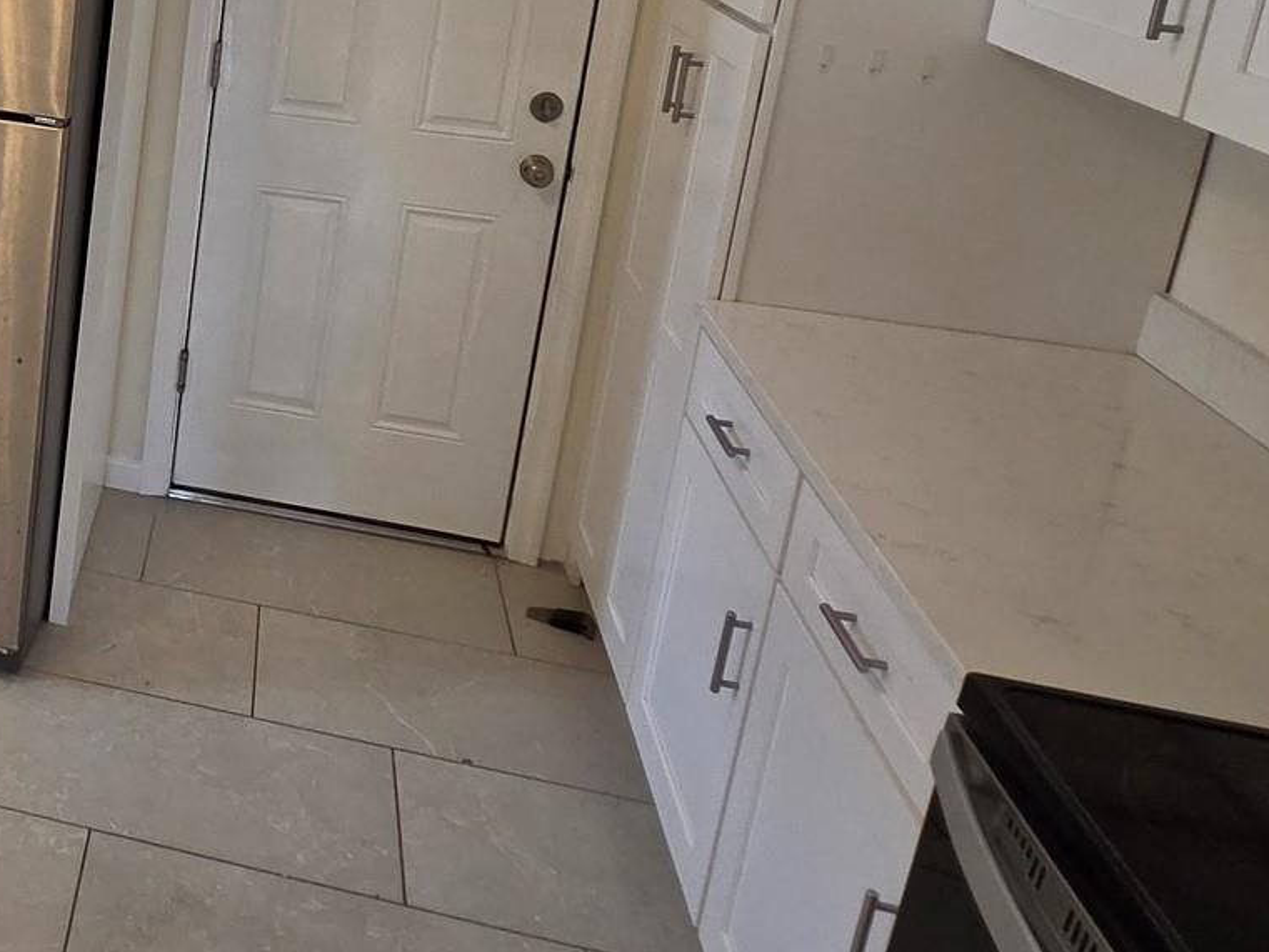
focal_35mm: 35
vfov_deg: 38.0
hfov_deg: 43.6
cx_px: -50
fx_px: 1283
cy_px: 100
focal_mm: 2.2
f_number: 2.2
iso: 200
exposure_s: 1/120
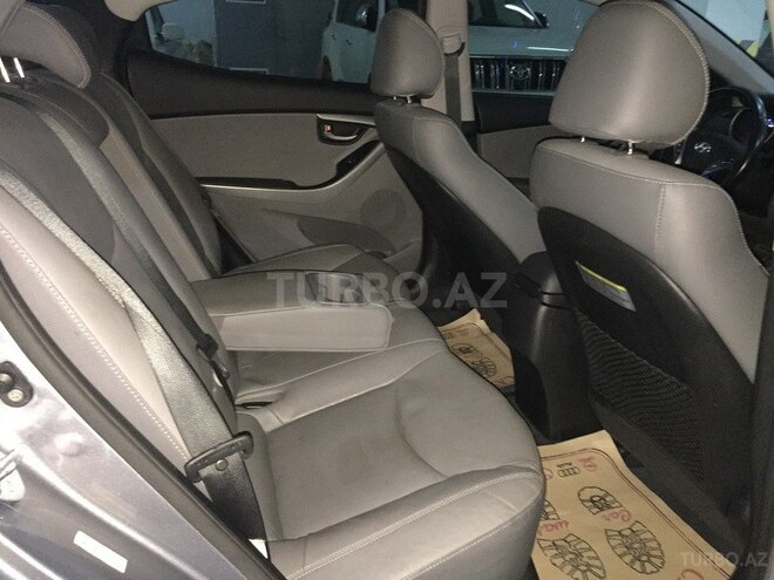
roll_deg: -1.0
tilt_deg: -20.6
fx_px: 648
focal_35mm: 29
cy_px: 290
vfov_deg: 48.2
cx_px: 387
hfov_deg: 61.7
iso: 500
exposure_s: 1/17
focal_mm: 4.15
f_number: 2.2
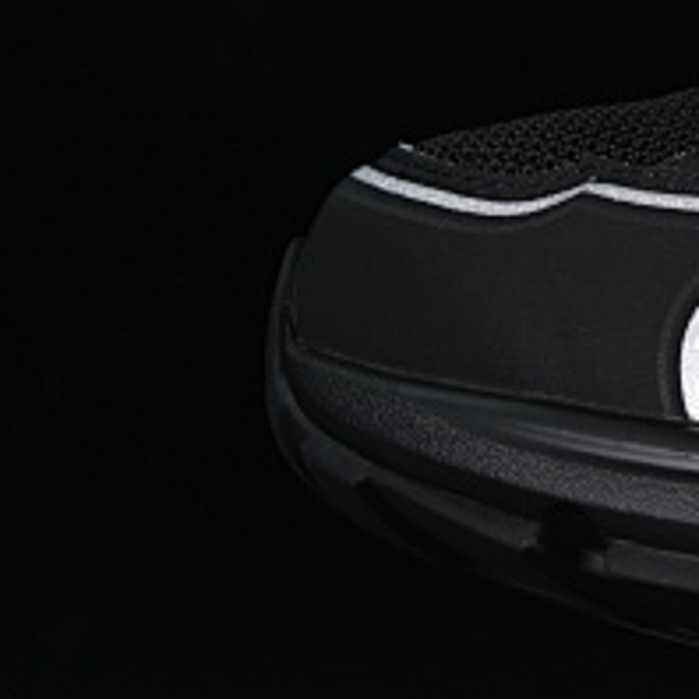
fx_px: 7927
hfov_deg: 4.9
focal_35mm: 347
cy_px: -49
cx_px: 1659
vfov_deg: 5.0
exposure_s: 1/50
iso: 160
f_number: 6.3
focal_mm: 50
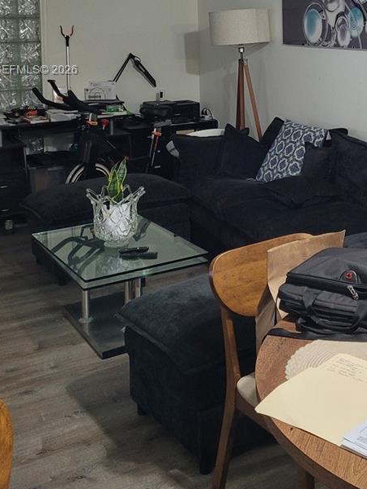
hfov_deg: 27.5
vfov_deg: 35.2
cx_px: 294
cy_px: 71
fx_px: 735
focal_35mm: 52
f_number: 1.8
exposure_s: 1/60
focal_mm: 5.4
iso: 250
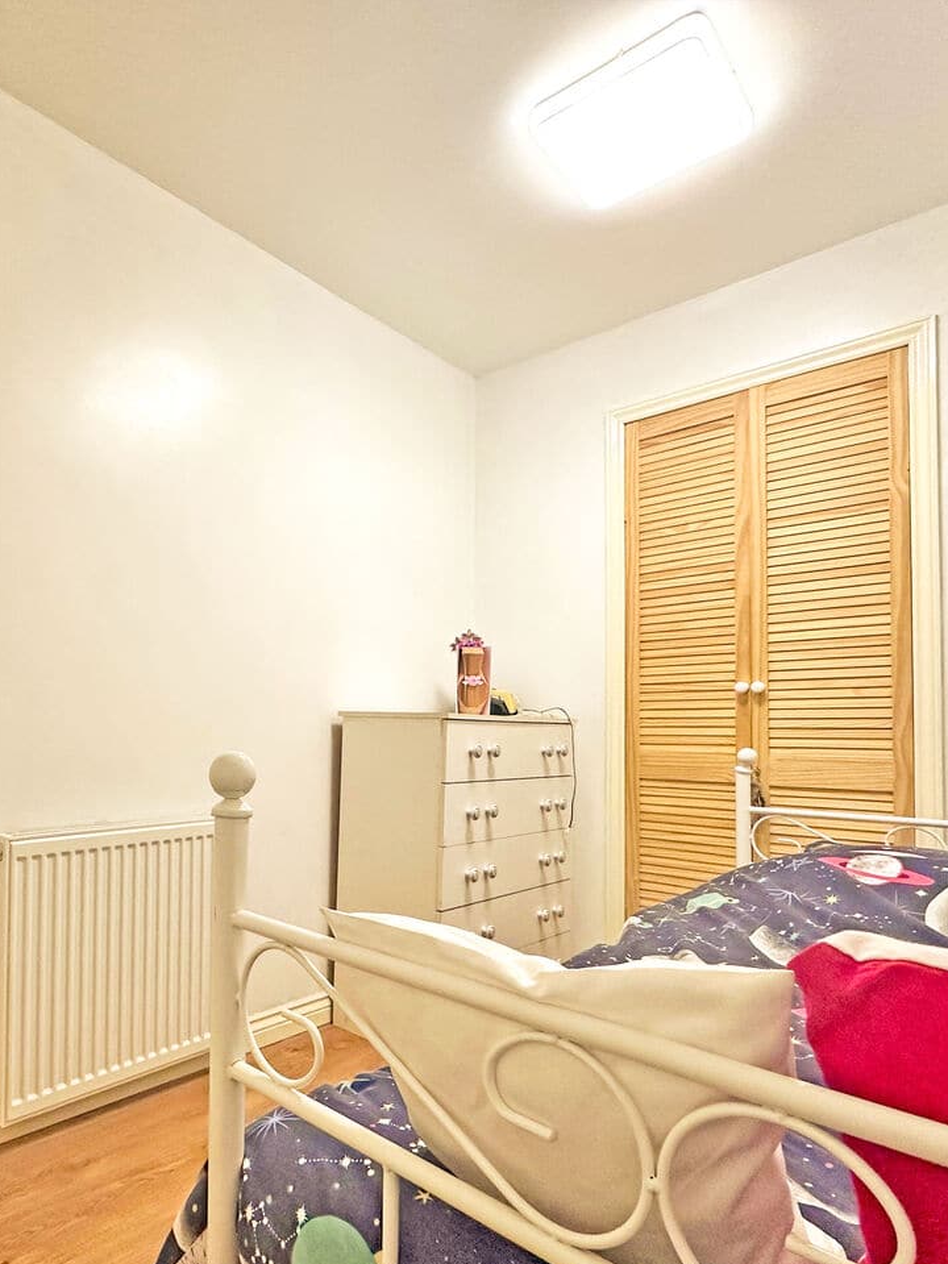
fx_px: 767
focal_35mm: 21
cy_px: 710
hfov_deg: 61.7
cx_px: 307
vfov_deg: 78.6
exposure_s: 1/99
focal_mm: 2.22
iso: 320
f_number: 2.2
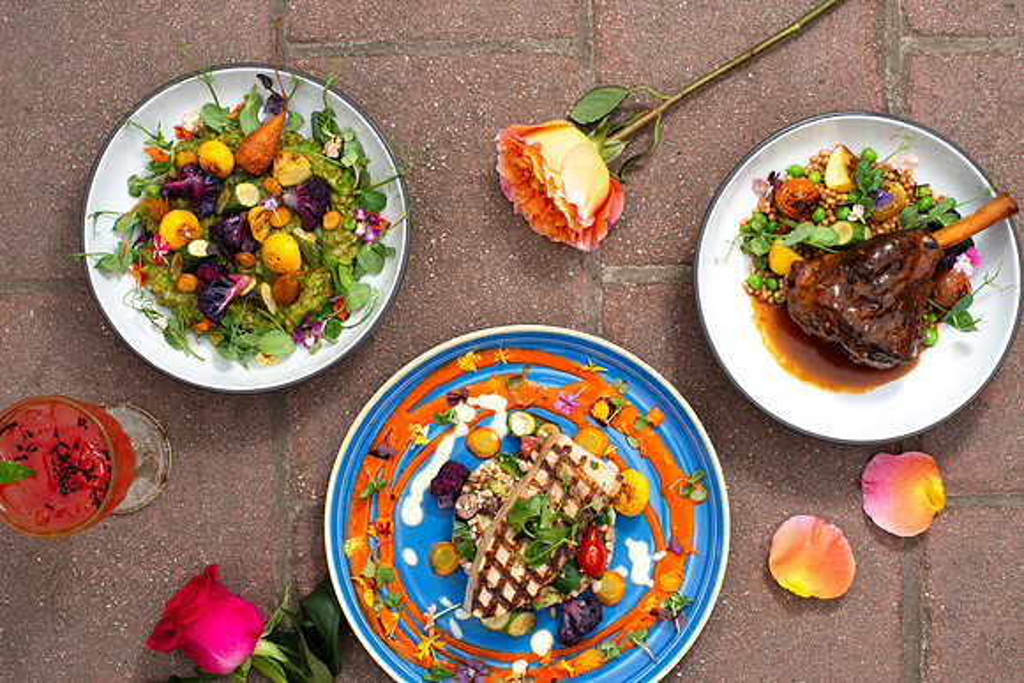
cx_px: 486
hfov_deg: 37.8
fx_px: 1496
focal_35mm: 53
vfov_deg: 25.7
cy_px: 344
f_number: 7.1
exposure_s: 1/200
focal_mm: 50
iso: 200
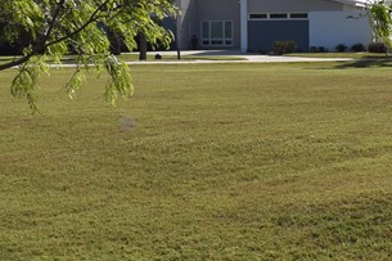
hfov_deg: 16.7
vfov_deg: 11.1
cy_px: 4
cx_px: 213
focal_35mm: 123
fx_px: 1336
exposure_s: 1/500
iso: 200
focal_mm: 23
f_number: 11
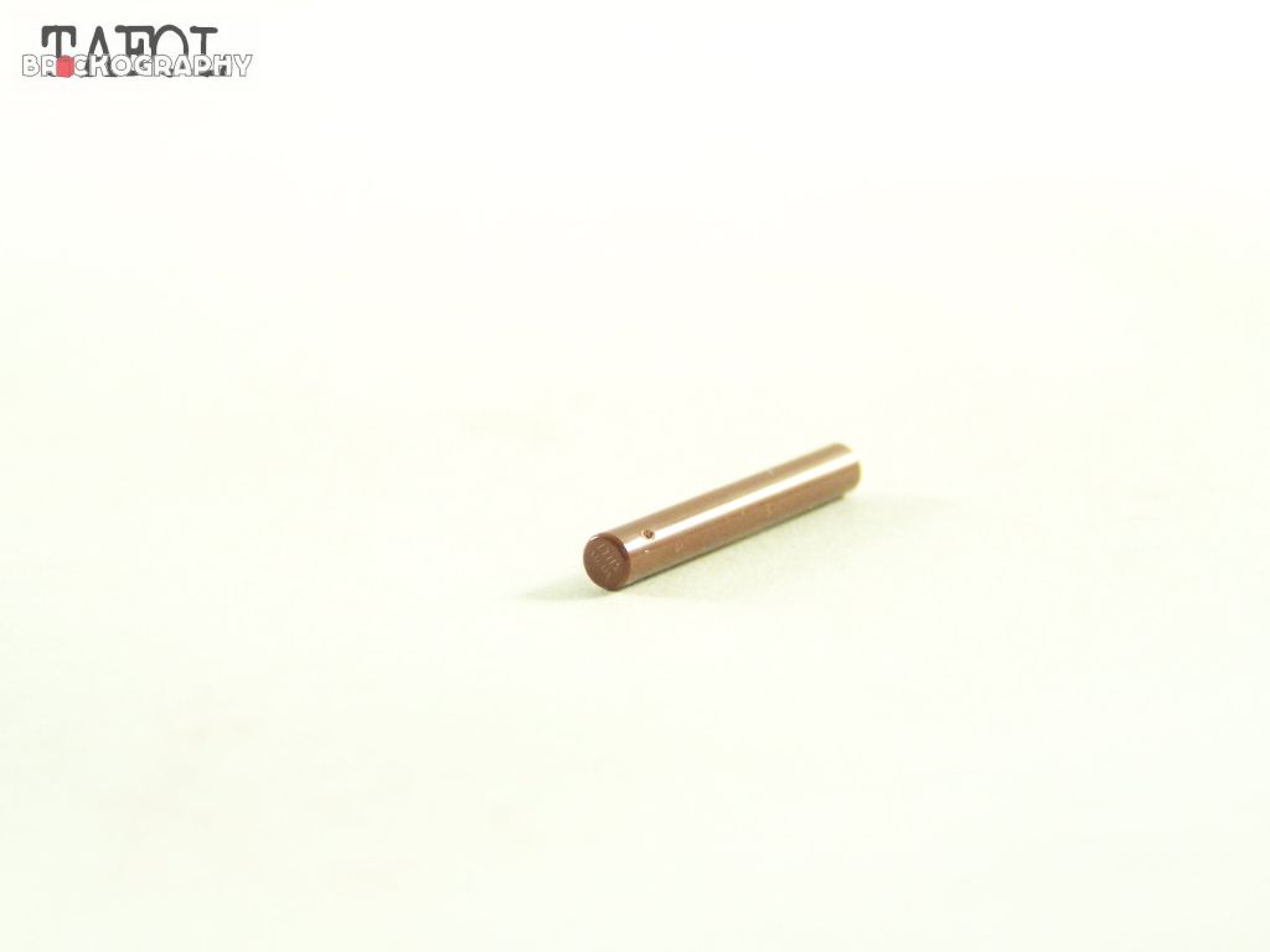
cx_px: 635
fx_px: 3008
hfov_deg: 23.8
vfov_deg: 18.0
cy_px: 476
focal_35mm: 82
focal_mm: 13.7
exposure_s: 1/60
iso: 400
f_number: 3.2
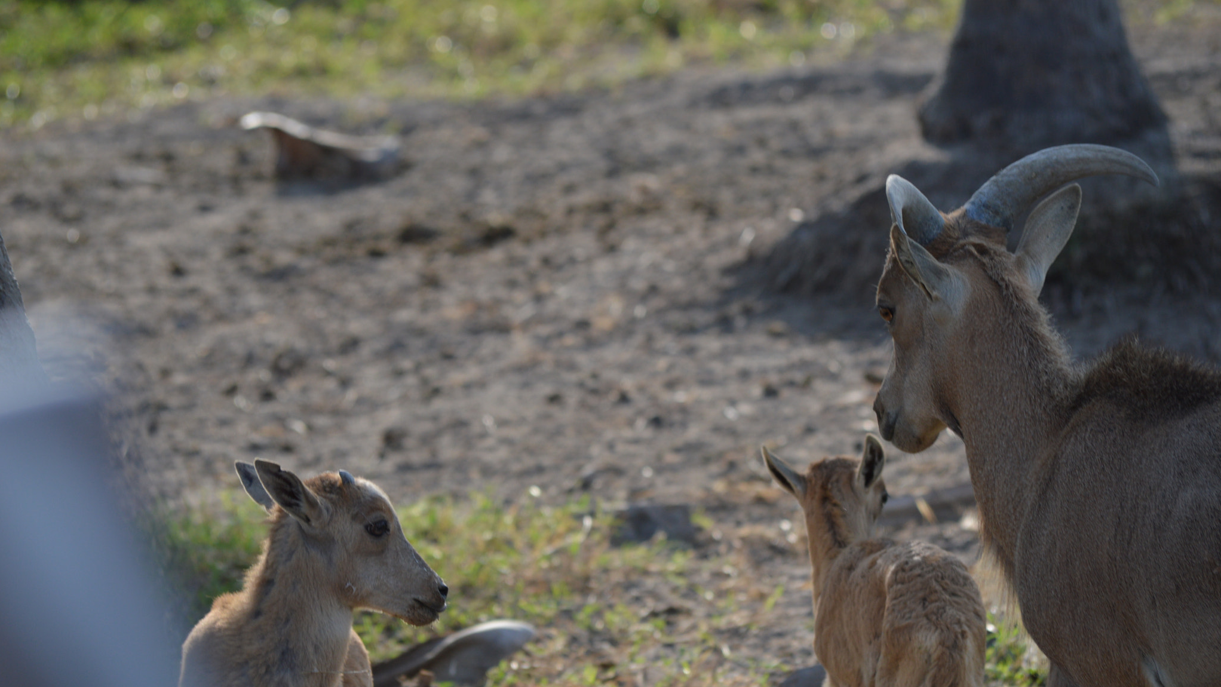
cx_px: 610
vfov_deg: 5.1
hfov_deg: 9.1
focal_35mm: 236
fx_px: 7641
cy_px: 403
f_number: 5.6
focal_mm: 150
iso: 200
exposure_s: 1/640
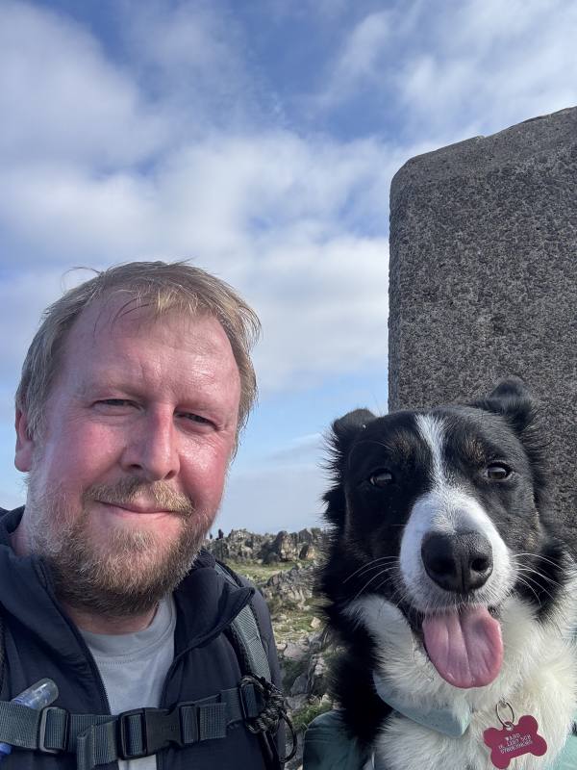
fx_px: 667
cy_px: 385
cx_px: 288
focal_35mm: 30
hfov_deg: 46.8
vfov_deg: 60.0
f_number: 1.9
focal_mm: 2.69
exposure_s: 1/857
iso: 25
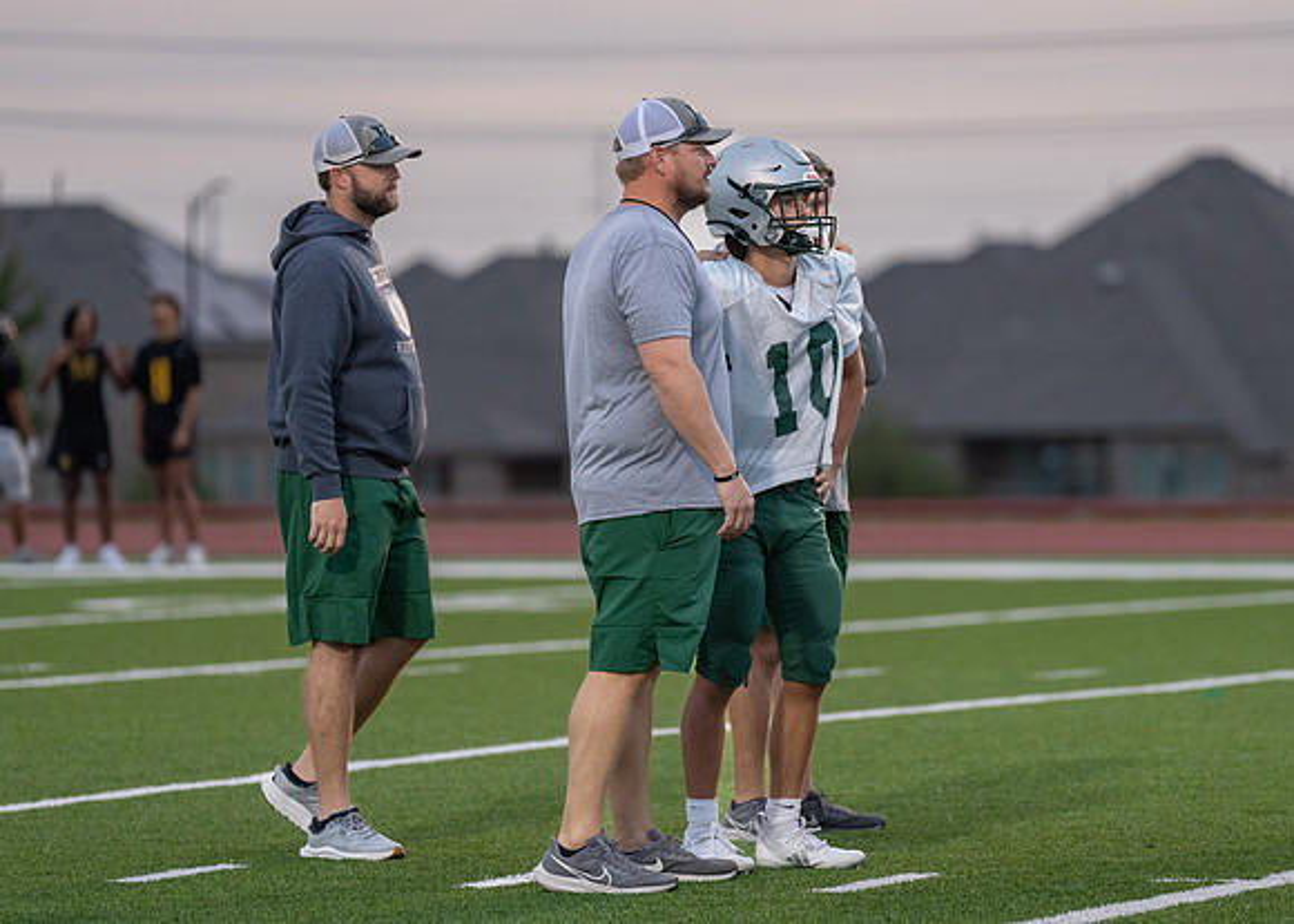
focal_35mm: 245
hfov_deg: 8.2
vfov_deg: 5.9
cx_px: 798
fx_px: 9013
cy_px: 481
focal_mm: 200
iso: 1250
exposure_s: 1/1250
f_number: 2.8
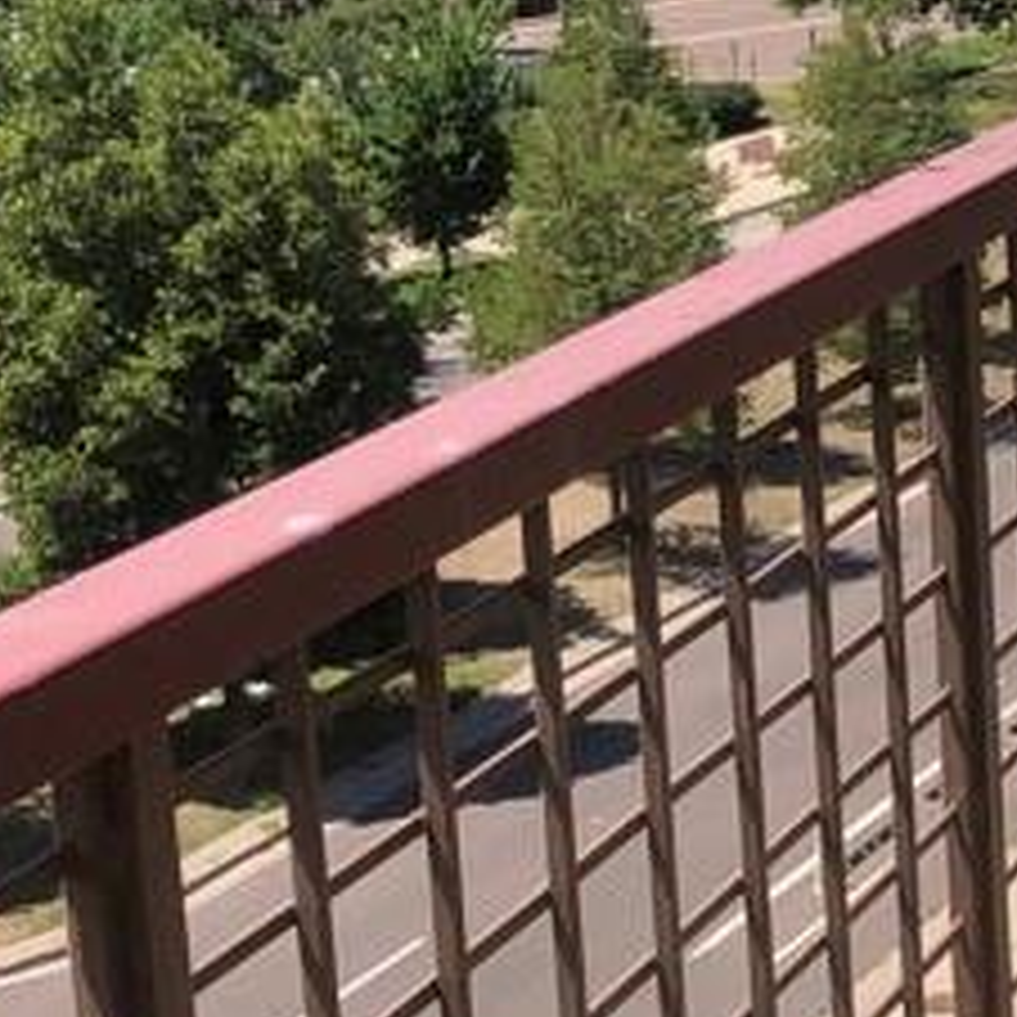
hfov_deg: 12.8
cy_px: 428
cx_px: 2241
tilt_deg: -9.9
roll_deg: -0.5
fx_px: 3723
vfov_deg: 15.5
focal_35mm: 112
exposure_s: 1/1372
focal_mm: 3.99
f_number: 1.8
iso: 20
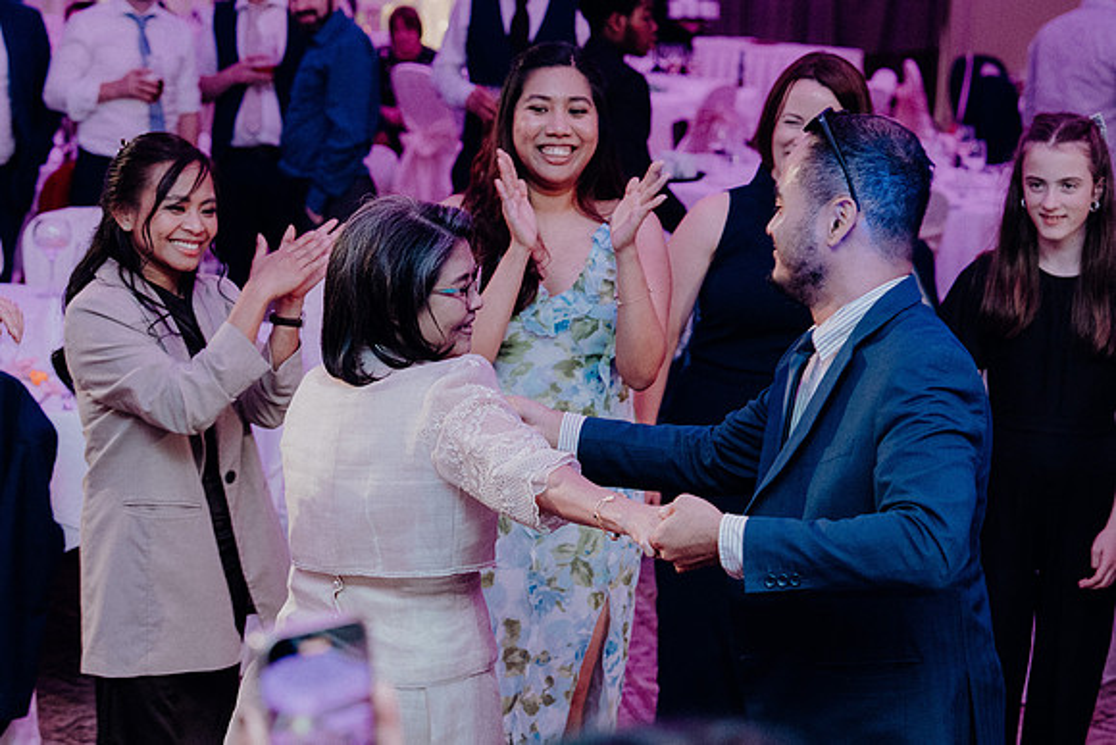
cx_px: 558
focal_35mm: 90
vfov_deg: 15.2
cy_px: 372
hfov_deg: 22.6
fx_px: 2791
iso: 3200
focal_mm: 60
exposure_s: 1/160
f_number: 3.5
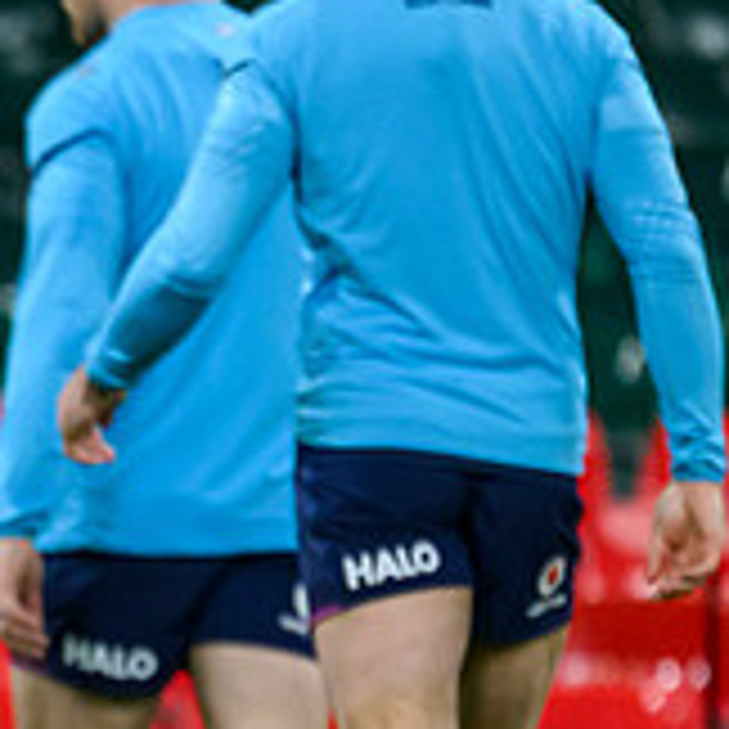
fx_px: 52751
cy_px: 455
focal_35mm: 2214
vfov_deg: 0.8
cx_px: -432
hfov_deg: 0.8
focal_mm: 560
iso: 5000
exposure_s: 1/2000
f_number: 4
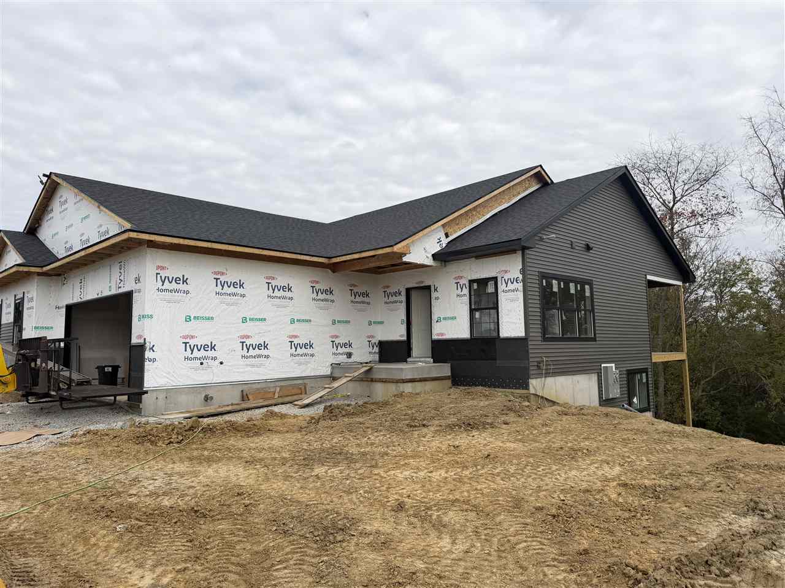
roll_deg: +1.2
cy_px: 294
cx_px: 392
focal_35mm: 24
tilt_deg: +5.1
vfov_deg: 56.8
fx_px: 544
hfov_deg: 71.6
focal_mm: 6.76
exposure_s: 1/2169
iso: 80
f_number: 1.78
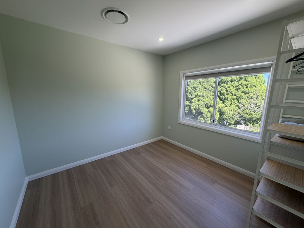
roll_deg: +0.3
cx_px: 152
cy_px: 114
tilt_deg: -10.5
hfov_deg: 102.1
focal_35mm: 14
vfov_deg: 85.7
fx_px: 123
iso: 50
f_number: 2.2
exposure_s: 1/100
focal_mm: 2.22
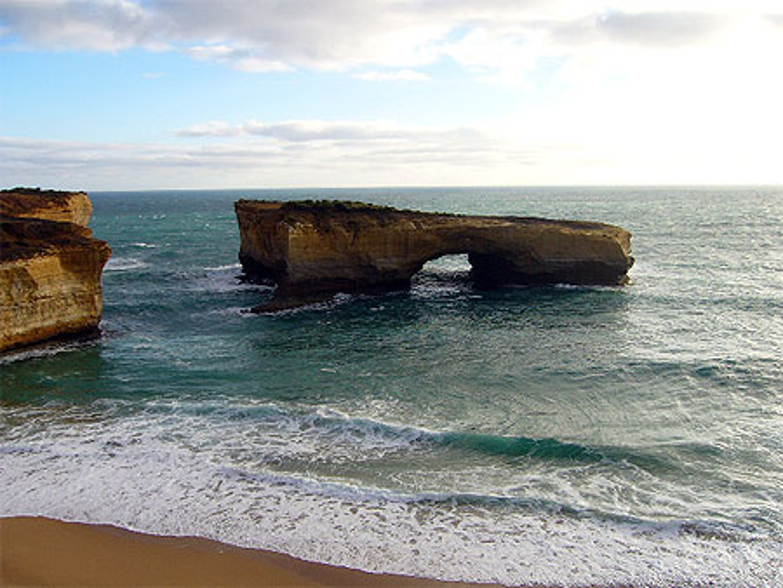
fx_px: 792
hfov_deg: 52.6
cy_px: 294
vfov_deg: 40.7
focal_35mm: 35
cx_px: 392
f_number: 5.6
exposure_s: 1/200
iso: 64
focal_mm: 5.8
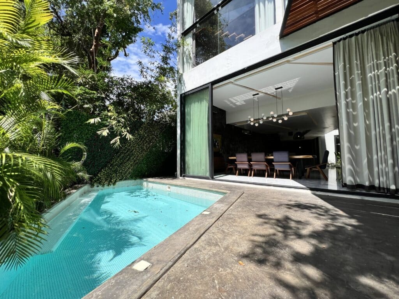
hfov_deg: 106.2
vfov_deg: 89.9
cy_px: 150
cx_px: 200
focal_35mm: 13
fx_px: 150
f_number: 1.8
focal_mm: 1.57
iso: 32
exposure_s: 1/1193
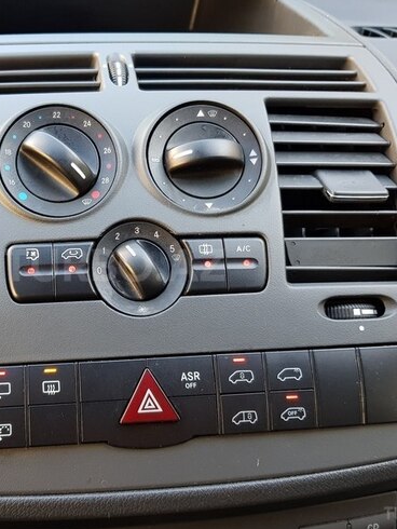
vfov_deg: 52.6
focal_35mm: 35
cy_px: 265
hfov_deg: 39.9
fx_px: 535
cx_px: 114
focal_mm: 4.2
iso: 100
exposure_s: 1/50
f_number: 1.7
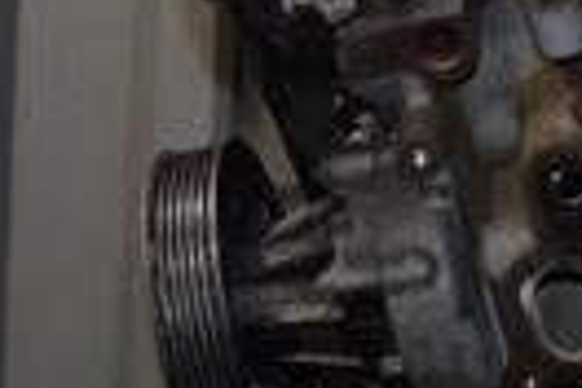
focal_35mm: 177
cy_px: -57
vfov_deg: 7.7
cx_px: 560
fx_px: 2861
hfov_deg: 11.5
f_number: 5
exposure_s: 1/60
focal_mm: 26
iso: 800
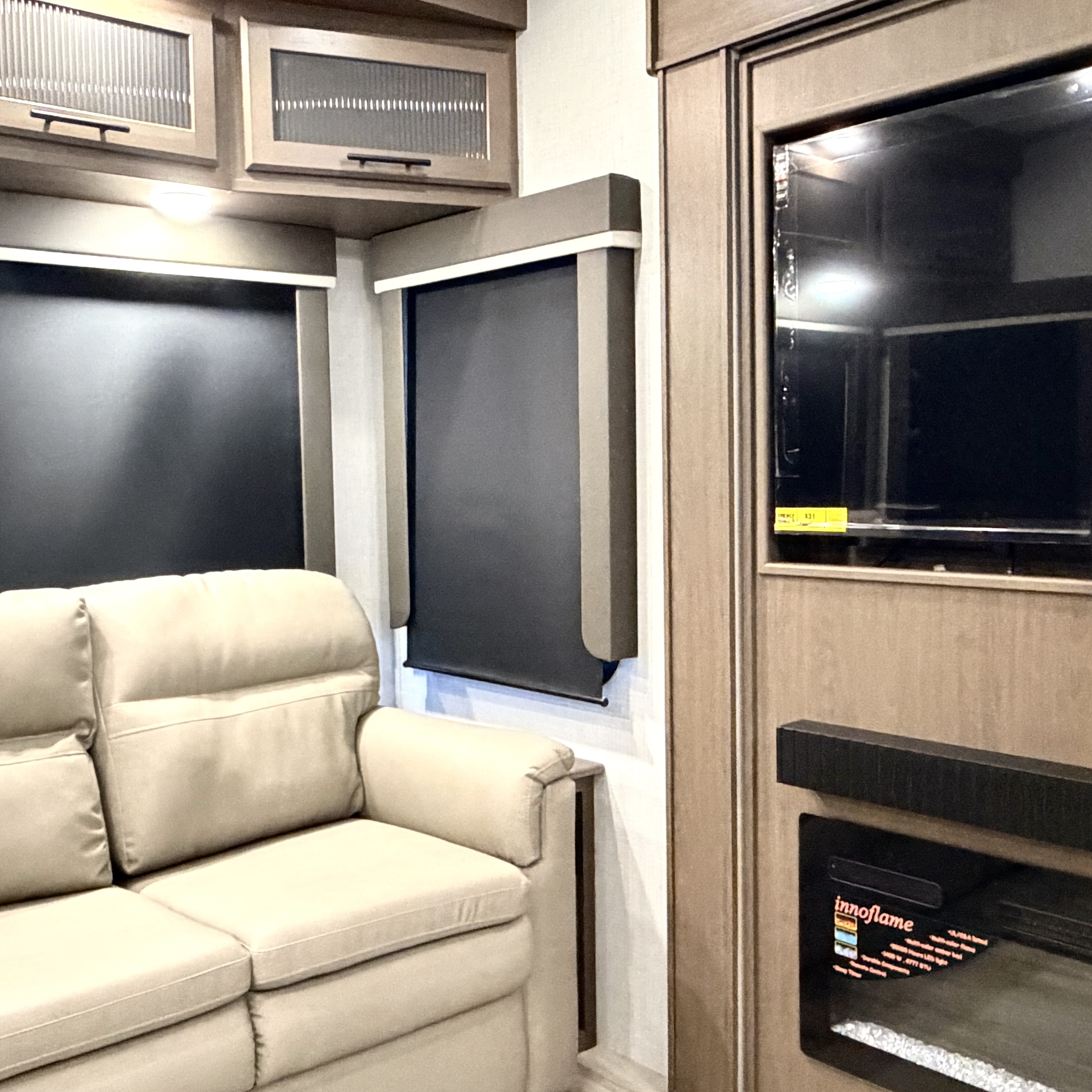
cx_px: 481
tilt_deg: -3.9
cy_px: 565
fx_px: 1249
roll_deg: +0.9
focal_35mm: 35
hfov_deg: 47.1
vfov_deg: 47.2
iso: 1000
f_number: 2.2
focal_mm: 2.22
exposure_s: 1/47
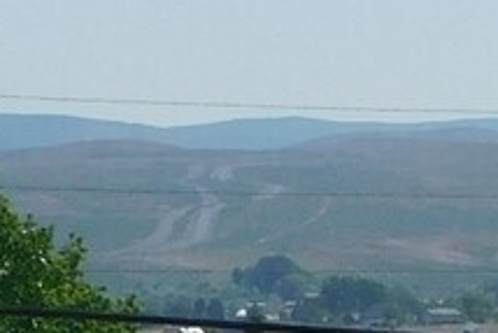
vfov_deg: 1.9
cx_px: 1082
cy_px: 633
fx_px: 10229
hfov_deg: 2.8
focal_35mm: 739
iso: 125
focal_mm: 17
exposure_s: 1/640
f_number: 4.8
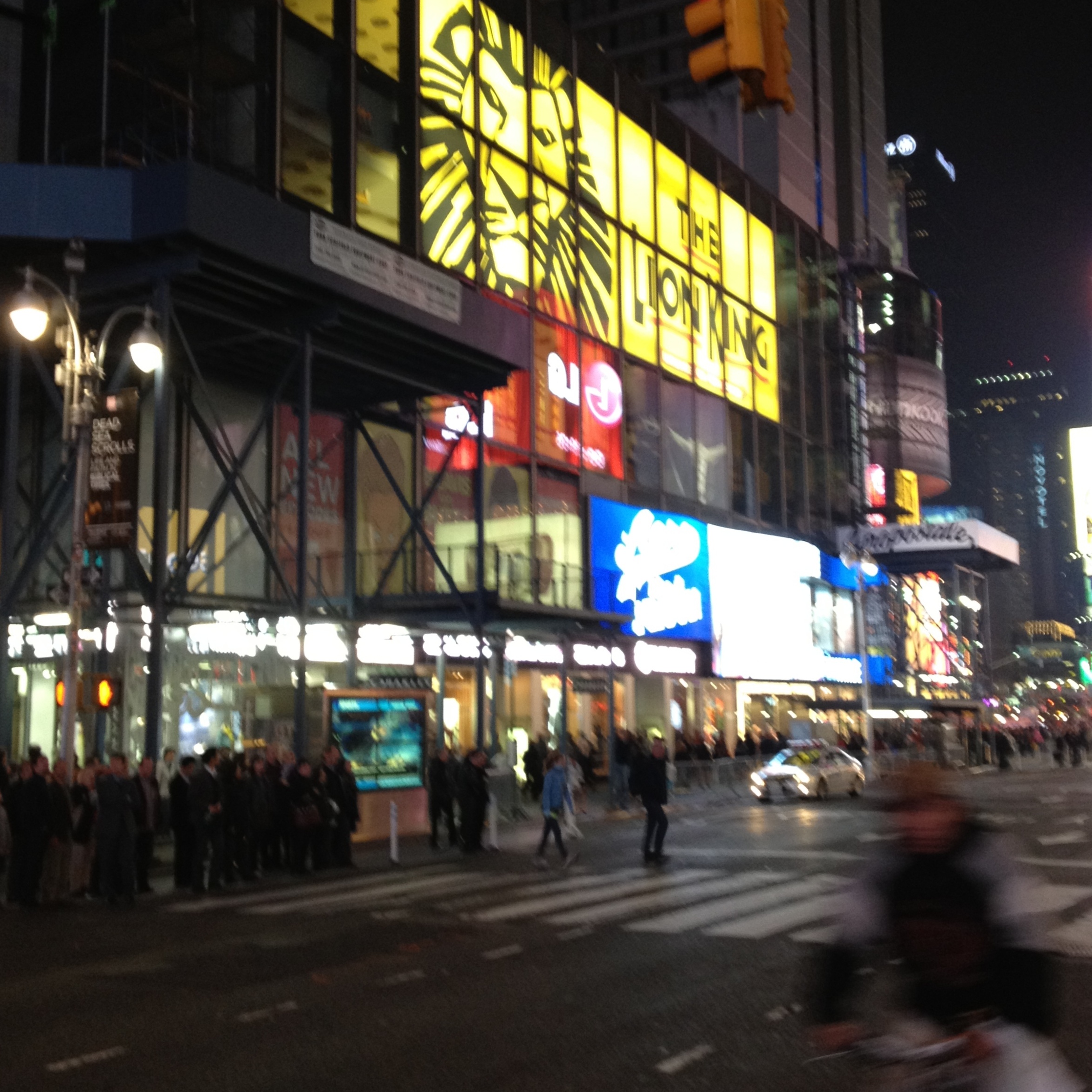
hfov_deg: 38.3
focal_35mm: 44
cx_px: 515
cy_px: 503
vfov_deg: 38.3
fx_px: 1570
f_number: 2.4
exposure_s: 1/20
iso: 125
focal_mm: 4.28
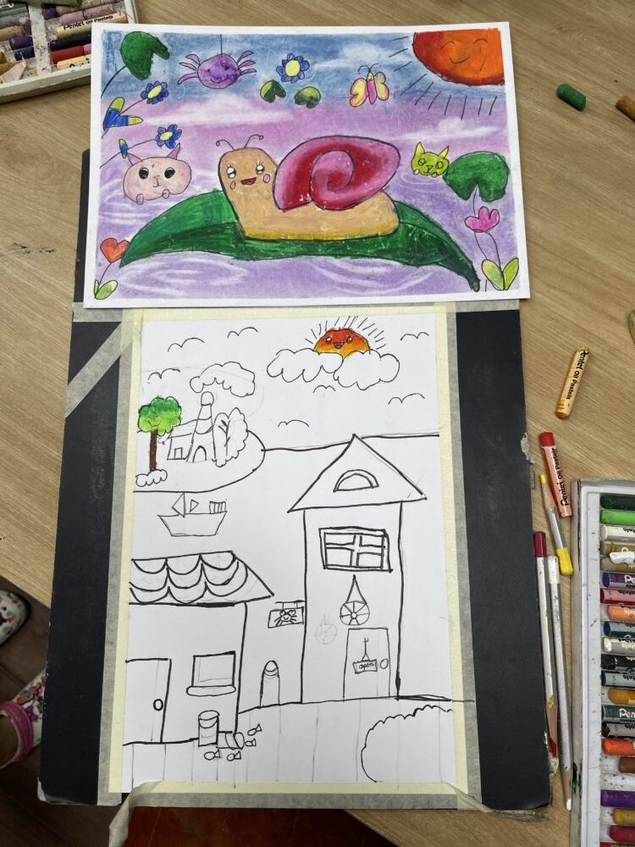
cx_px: 318
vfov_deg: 69.4
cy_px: 424
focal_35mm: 25
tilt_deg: -79.7
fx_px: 611
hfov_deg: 54.9
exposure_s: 1/168
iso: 32
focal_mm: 5.1
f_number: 1.6
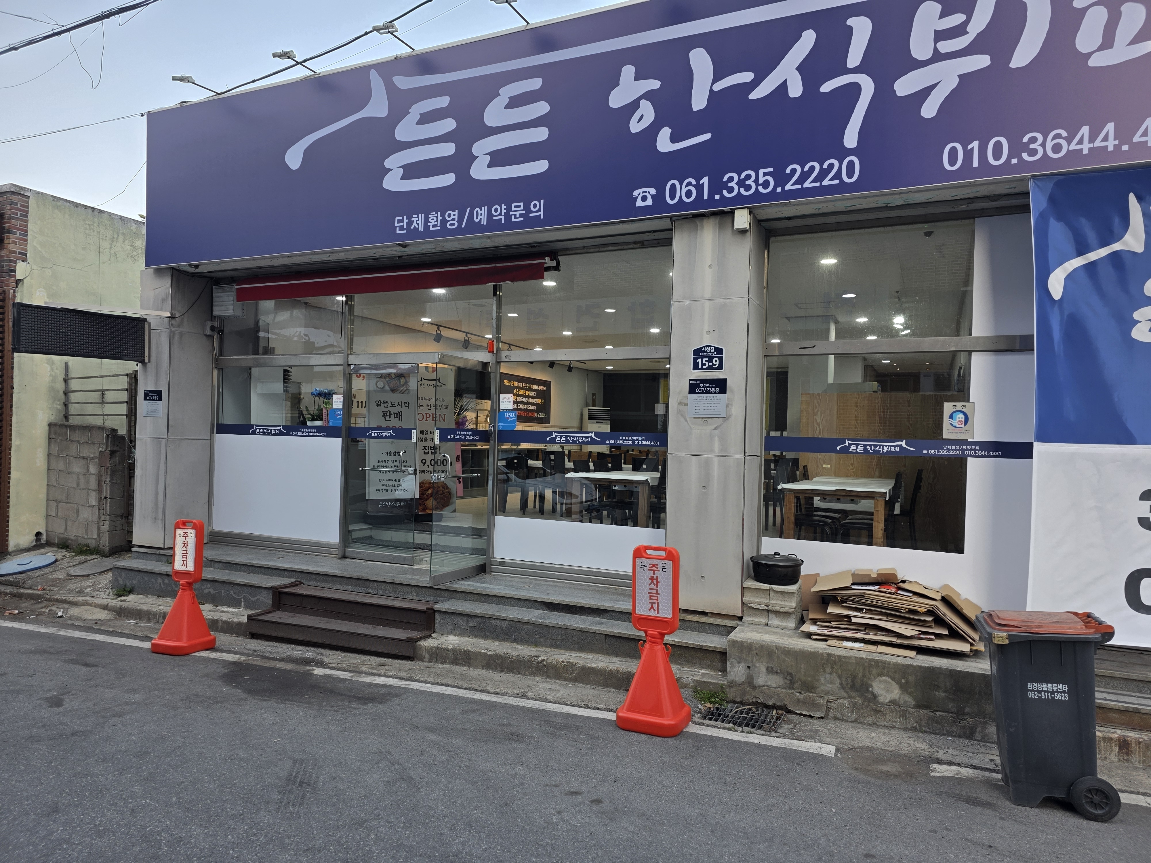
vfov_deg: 58.9
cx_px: 576
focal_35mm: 23
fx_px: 765
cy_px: 432
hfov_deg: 73.9
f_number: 1.7
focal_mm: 6.3
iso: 25
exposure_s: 1/120
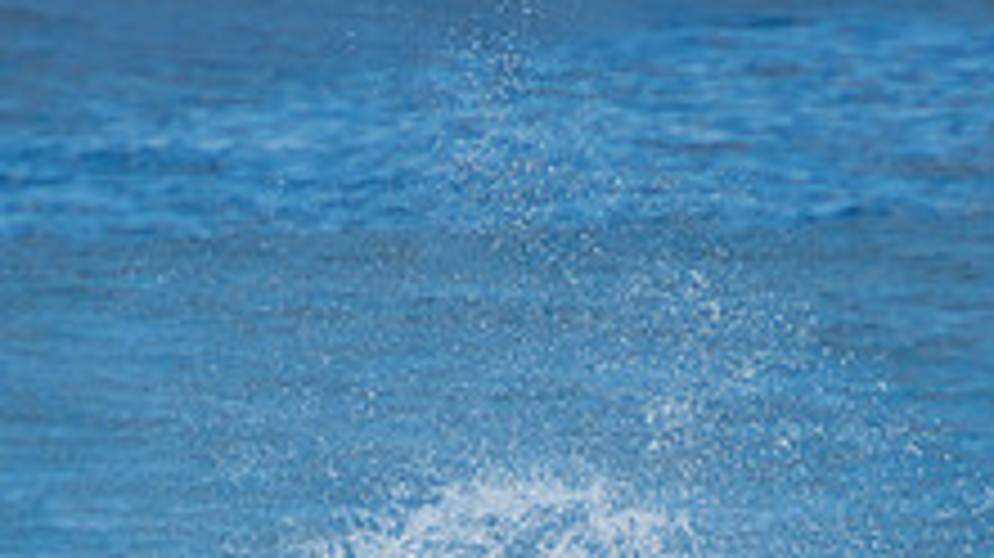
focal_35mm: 1649
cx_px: 549
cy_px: 857
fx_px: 43436
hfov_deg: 1.3
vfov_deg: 0.7
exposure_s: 1/1250
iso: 220
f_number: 5.6
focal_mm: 400
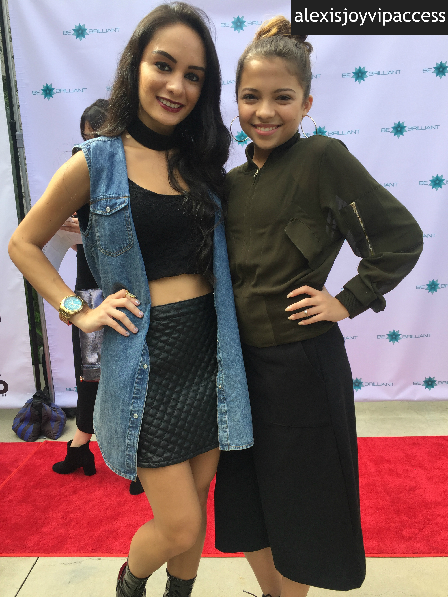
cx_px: 224
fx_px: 500
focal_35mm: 29
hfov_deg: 48.2
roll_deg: +1.4
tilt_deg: -8.8
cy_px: 298
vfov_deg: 61.7
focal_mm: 4.15
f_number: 2.2
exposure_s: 1/373
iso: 32
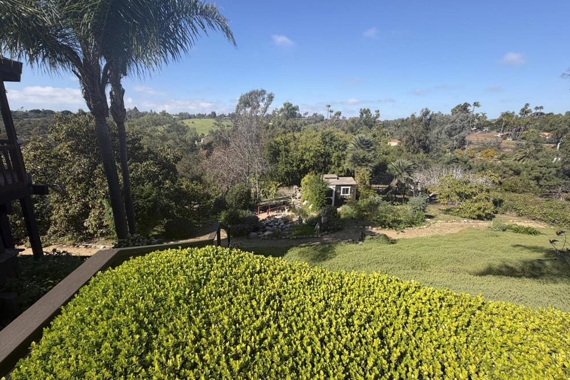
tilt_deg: -12.6
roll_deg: -1.8
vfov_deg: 77.3
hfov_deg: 100.4
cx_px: 282
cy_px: 180
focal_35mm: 15
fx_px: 238
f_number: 2.2
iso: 32
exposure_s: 1/770
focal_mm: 2.22
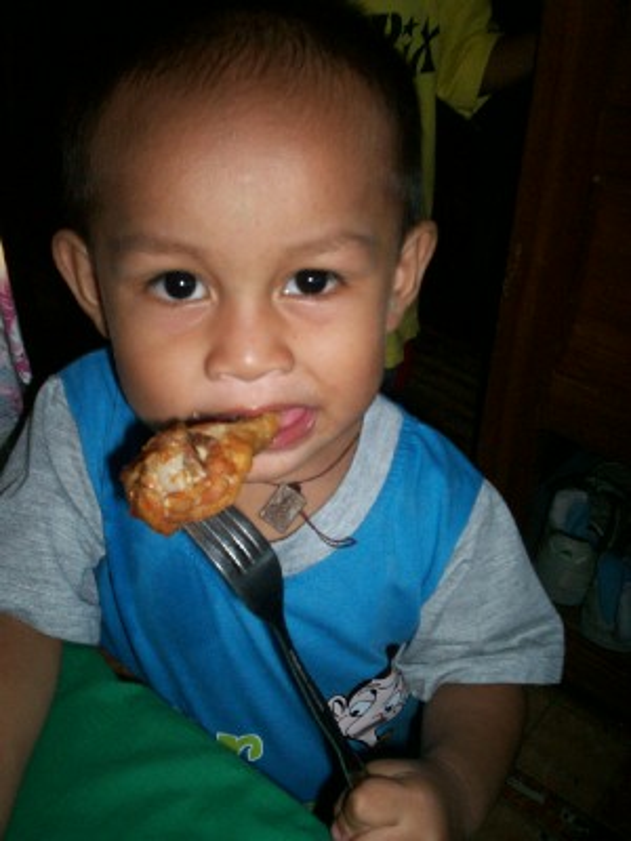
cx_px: 316
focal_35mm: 36
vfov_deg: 51.4
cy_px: 420
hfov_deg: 39.7
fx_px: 875
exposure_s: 1/64
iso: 140
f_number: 4.5
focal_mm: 5.9
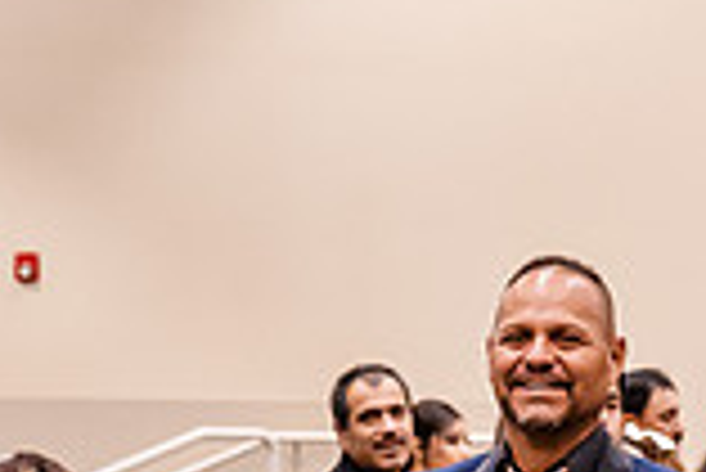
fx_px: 5516
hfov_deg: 7.3
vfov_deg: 4.9
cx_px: 607
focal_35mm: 281
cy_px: 407
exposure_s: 1/200
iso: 2500
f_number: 3.5
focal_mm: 51
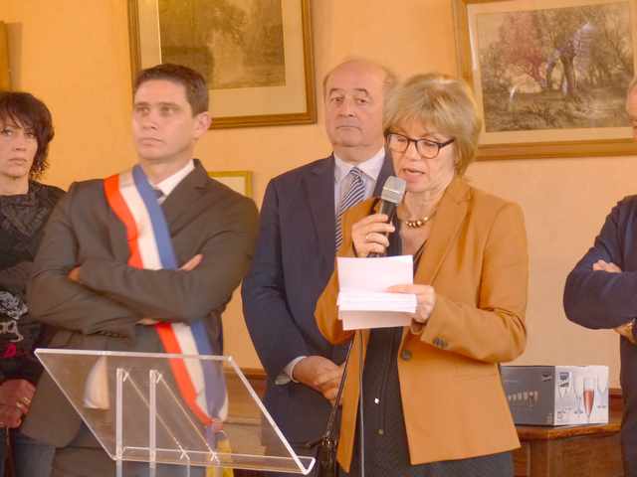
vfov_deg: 12.8
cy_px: 238
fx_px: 2135
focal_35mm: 116
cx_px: 318
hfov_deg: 17.0
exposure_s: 1/13
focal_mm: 20.9
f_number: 2.8
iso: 400
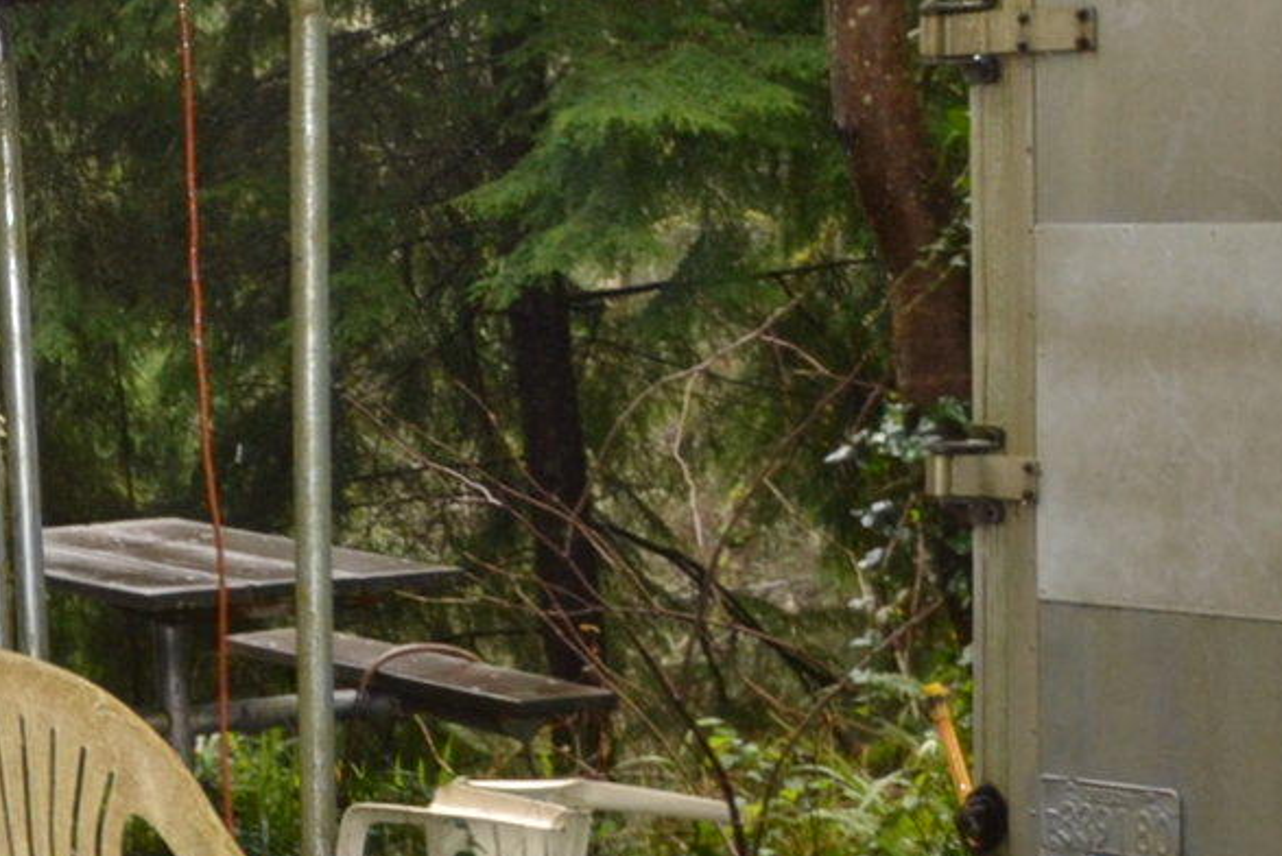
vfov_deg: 9.0
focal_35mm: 153
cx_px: -1201
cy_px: 225
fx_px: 5451
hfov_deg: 12.1
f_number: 4
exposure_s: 1/125
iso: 360
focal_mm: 26
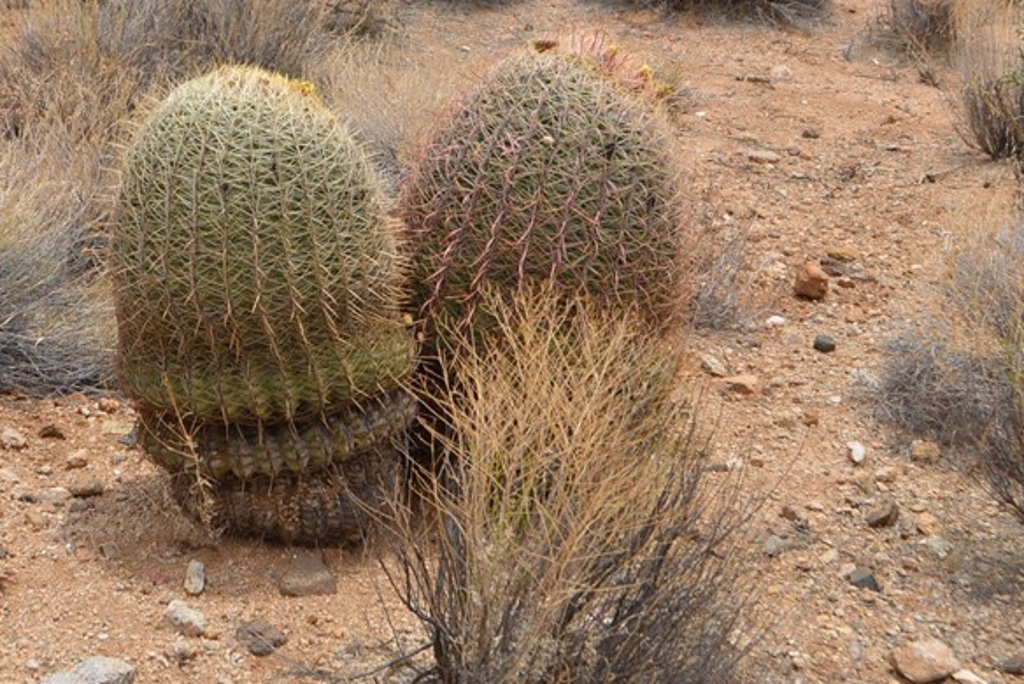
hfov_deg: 25.9
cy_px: 224
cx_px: 372
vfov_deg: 17.5
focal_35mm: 78
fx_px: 2220
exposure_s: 1/250
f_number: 8
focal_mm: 28
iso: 110
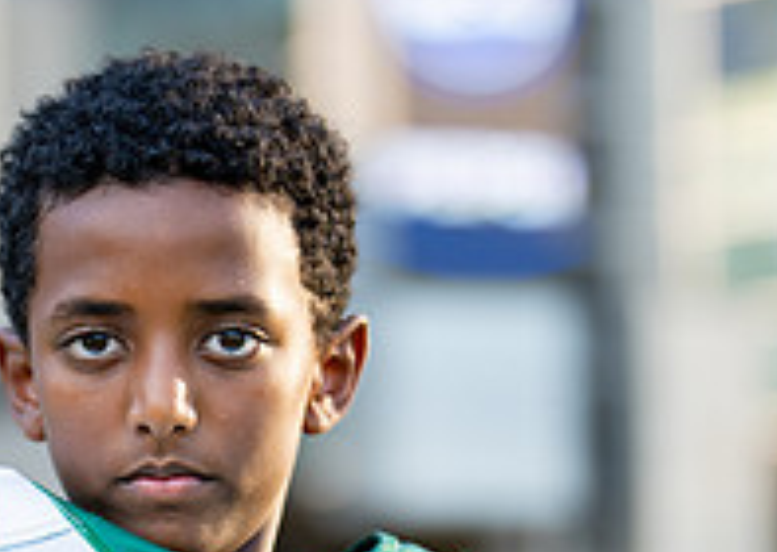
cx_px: 241
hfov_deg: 10.6
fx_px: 4164
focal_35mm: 189
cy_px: 696
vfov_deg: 7.5
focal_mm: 50
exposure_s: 1/1600
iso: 100
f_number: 1.2
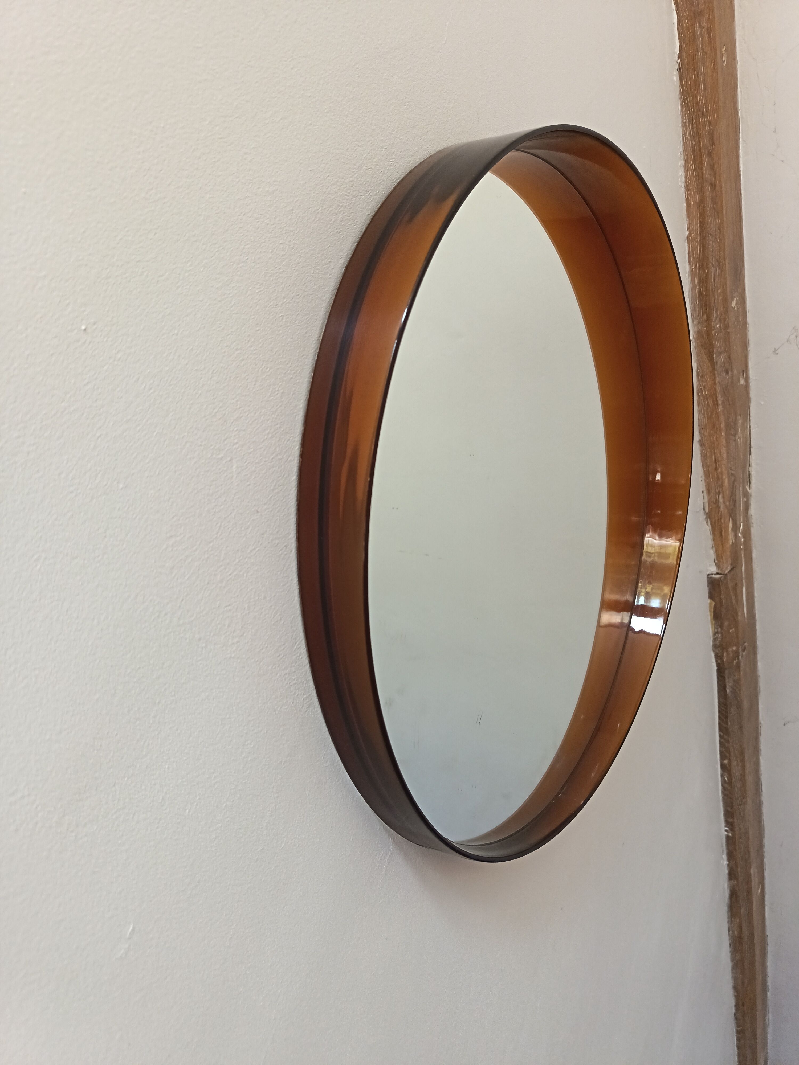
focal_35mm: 24
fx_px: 739
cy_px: 532
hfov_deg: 56.8
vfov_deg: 71.6
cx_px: 400
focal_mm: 5.25
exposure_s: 1/50
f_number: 1.75
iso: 640
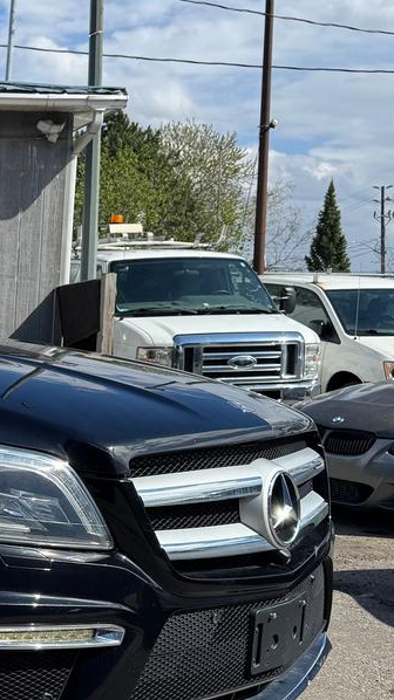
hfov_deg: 19.1
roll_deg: -0.4
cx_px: -175
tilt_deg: -7.7
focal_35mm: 56
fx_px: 1041
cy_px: 440
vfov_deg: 37.0
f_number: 1.78
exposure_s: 1/4608
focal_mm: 6.76
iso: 80
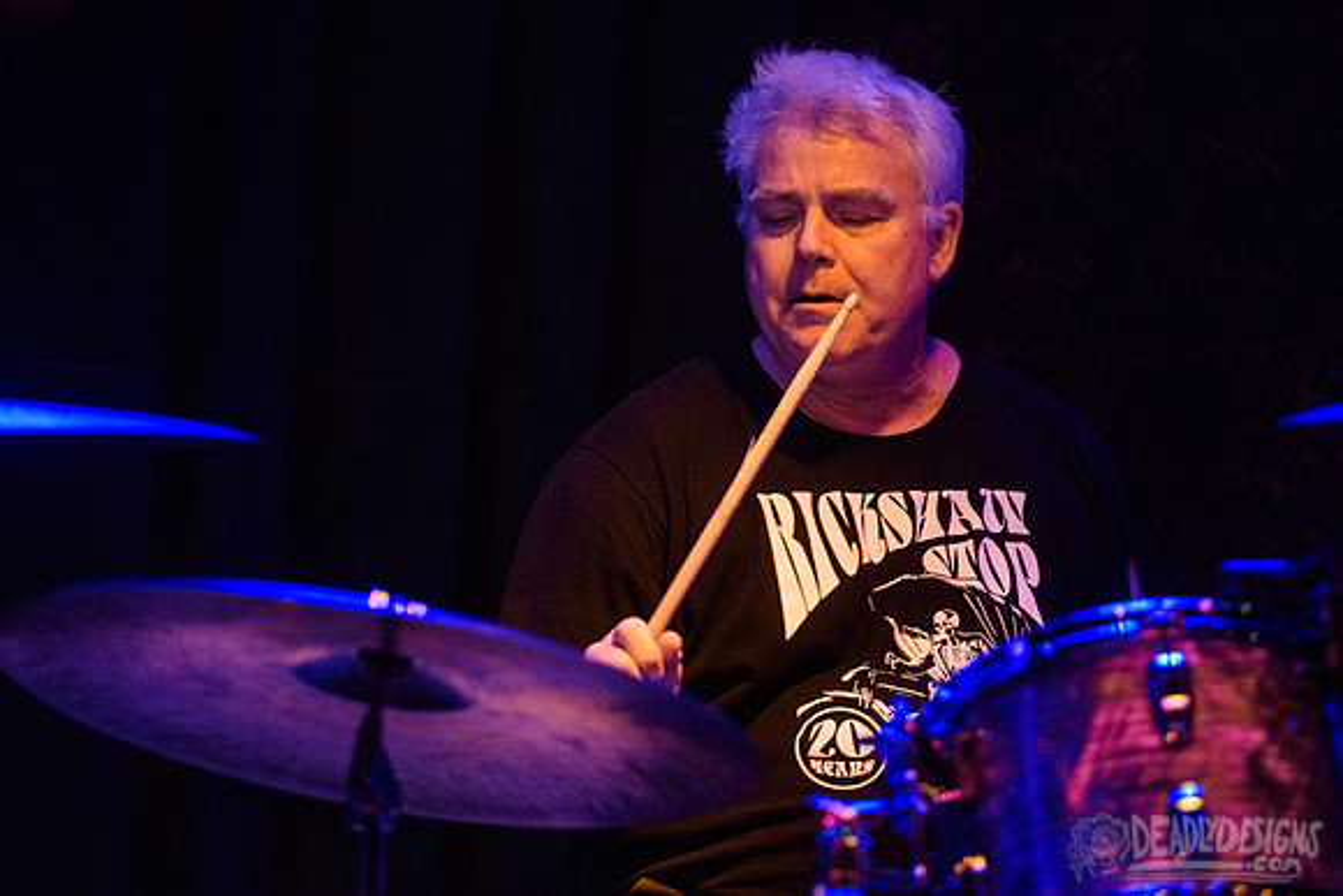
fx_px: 4758
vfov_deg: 10.8
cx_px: 703
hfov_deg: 16.1
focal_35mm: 128
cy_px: 438
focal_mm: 116
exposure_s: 1/100
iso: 6400
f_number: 3.2
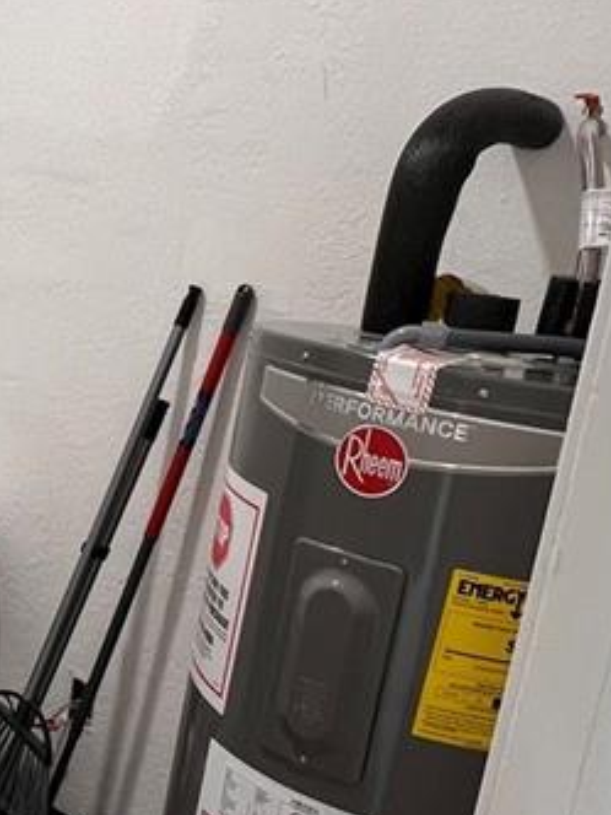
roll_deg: -6.9
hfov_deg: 28.1
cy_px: 437
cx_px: -64
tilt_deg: -12.4
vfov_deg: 40.4
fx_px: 1106
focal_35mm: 47
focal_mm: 1.57
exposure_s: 1/60
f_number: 1.8
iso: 160
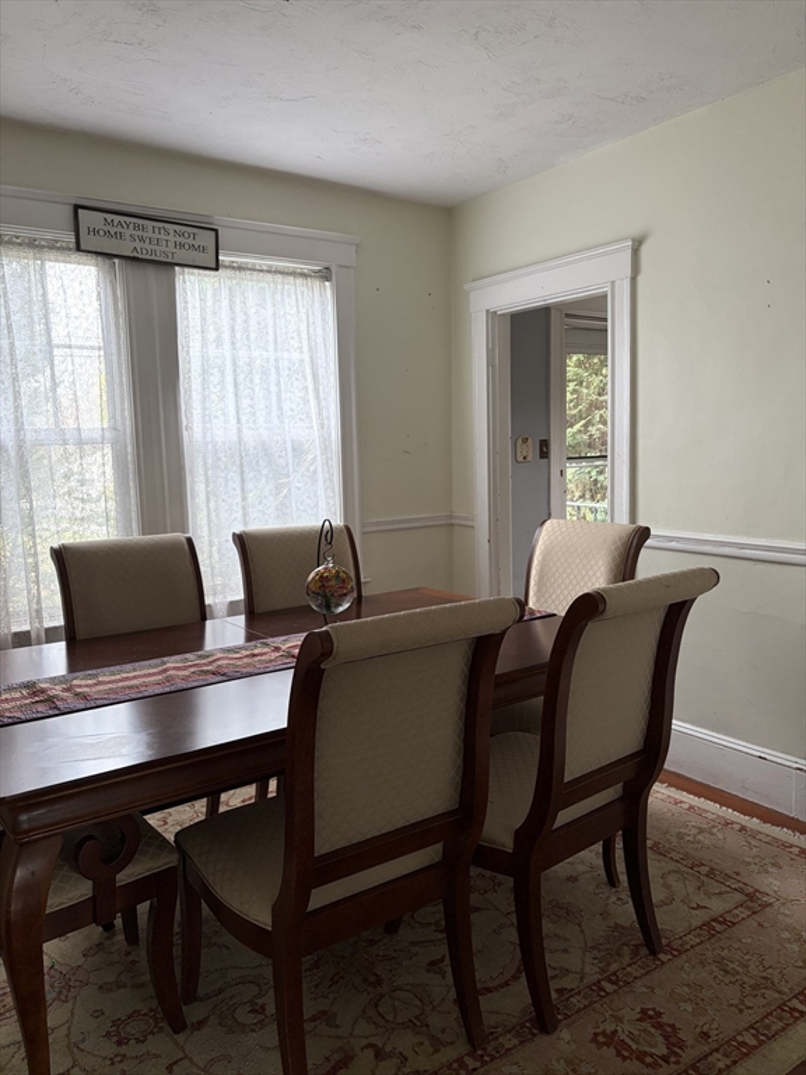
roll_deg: +2.2
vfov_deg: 67.3
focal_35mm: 26
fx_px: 807
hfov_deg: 53.1
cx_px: 403
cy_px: 538
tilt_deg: -5.9
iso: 125
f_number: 1.6
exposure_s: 1/73
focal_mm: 5.96
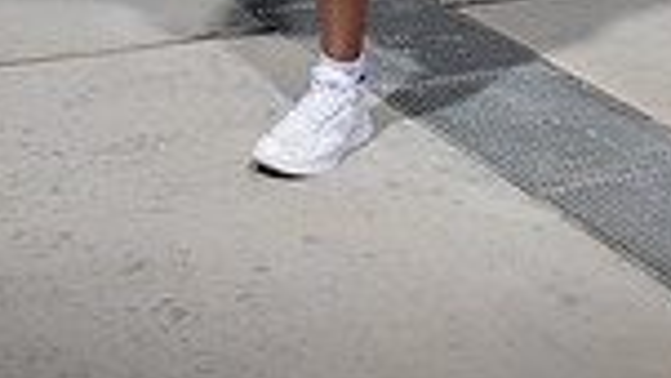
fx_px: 2118
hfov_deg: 18.0
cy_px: -609
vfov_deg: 8.9
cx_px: 333
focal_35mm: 119
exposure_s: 1/320
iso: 100
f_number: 7.1
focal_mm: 38
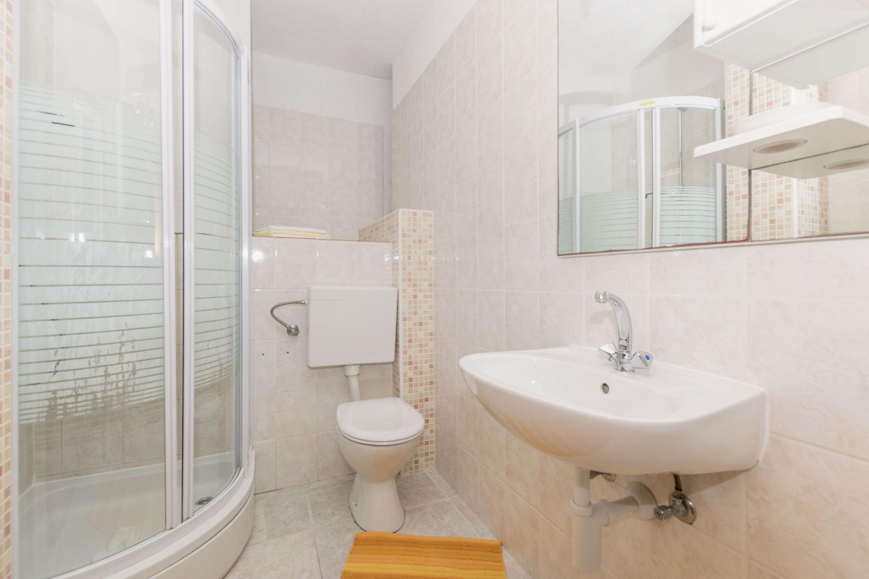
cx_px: 434
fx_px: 362
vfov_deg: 77.3
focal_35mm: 15
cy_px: 290
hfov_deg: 100.4
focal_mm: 10
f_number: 8
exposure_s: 1/160
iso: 100
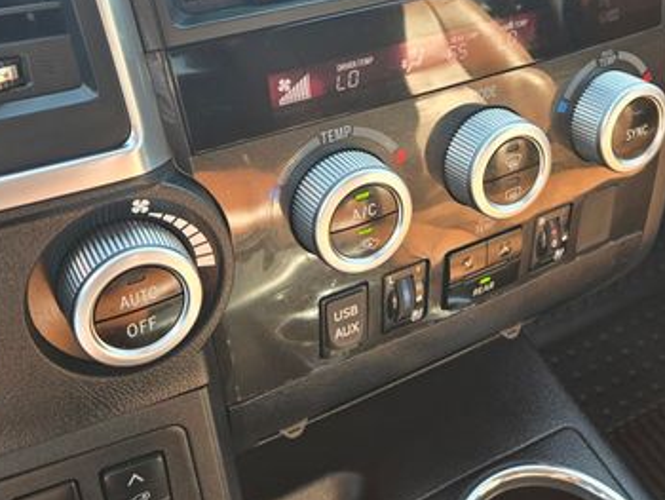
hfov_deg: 44.8
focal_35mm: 42
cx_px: 338
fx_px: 807
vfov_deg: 32.7
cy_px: 51
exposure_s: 1/67
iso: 25
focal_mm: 5.4
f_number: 1.8
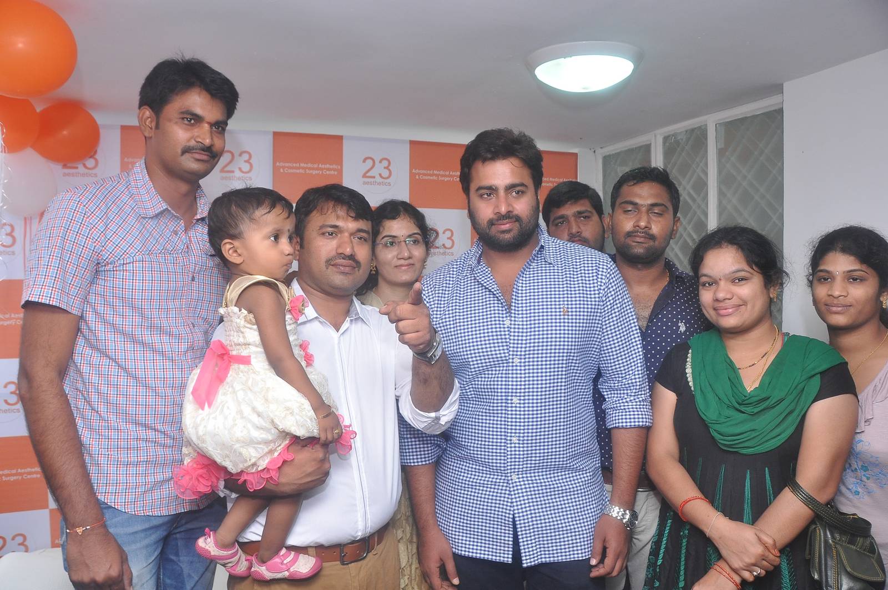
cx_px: 444
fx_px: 665
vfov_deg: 47.8
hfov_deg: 67.4
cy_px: 295
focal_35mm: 27
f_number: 8
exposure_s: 1/125
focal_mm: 18
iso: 800
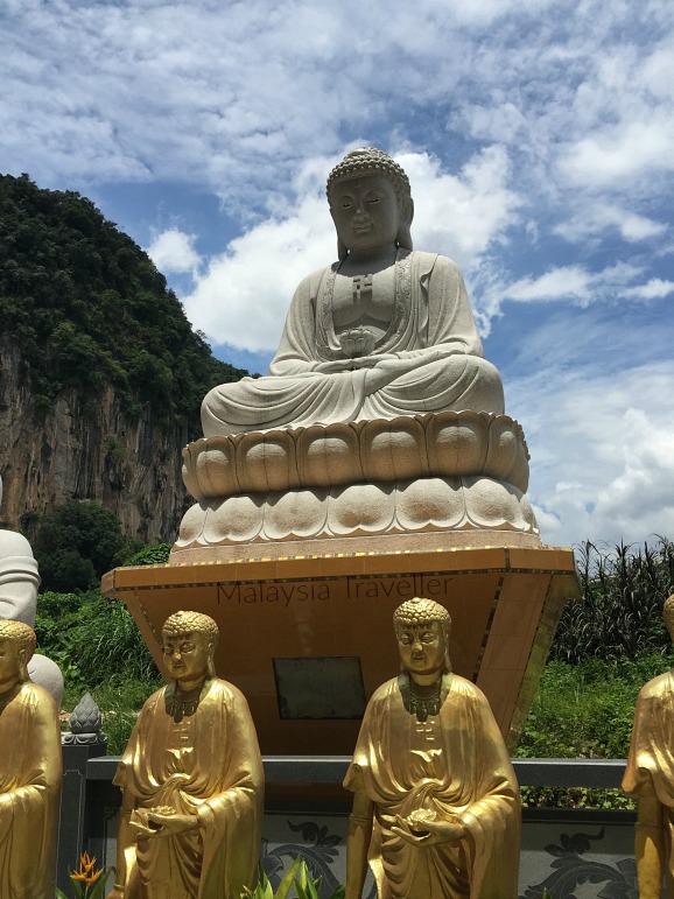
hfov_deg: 48.2
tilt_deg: +16.5
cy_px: 450
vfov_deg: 61.7
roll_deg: +2.2
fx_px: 753
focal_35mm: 29
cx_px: 337
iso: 32
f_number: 2.2
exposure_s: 1/3597
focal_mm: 4.15
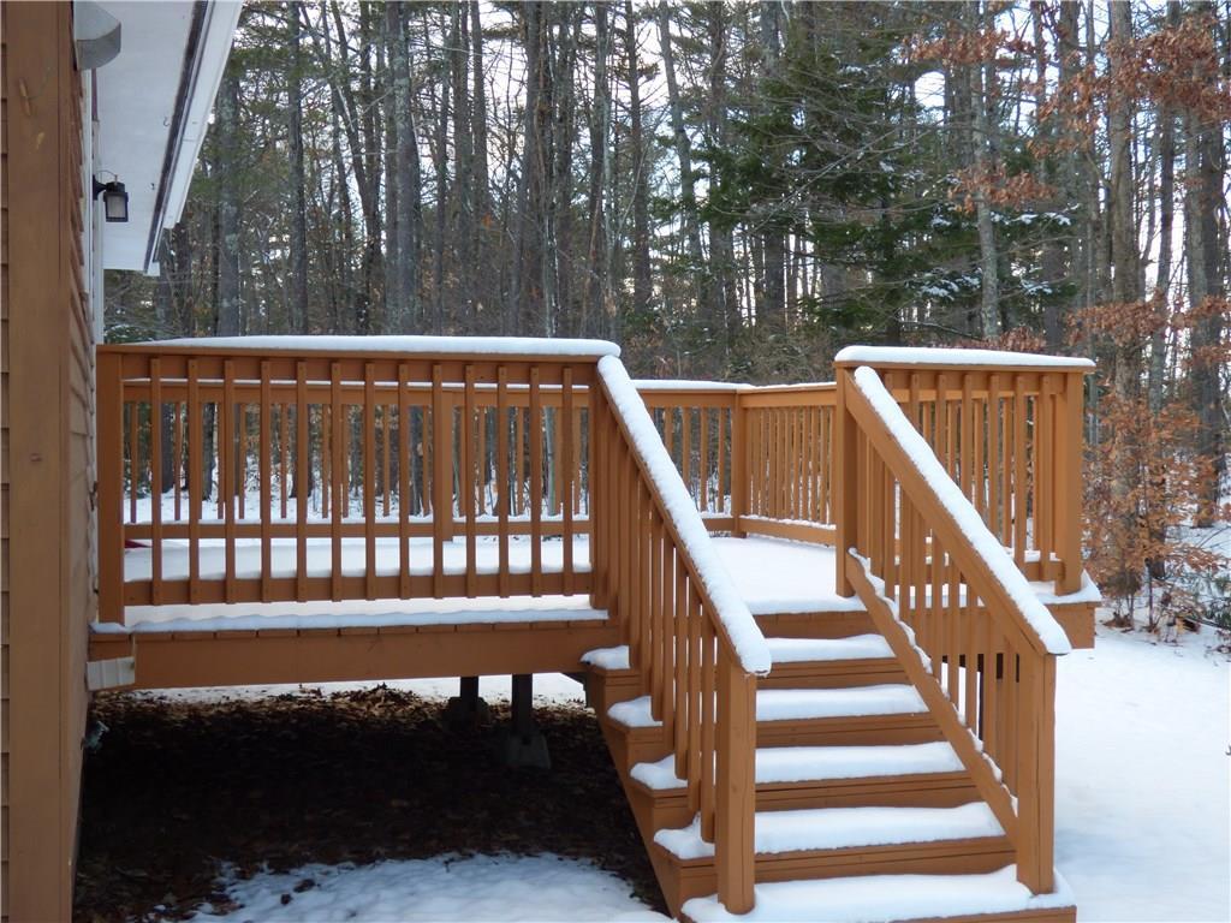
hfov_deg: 43.9
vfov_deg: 33.6
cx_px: 616
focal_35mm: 43
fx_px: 1529
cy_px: 462
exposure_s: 1/80
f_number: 3.6
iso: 100
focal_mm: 7.37
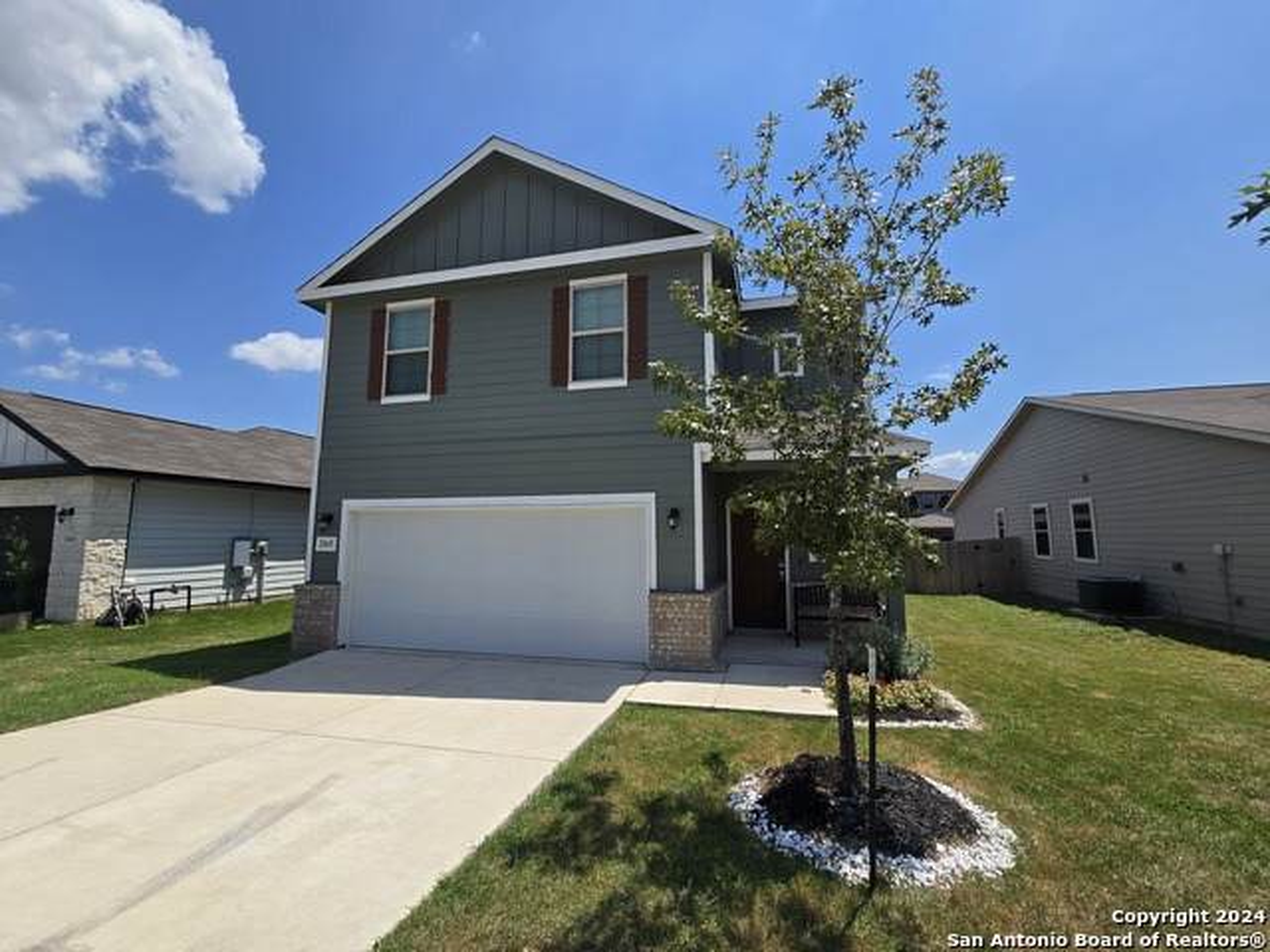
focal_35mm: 13
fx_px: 477
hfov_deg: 106.2
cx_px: 635
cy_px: 476
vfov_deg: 89.9
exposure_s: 1/3220
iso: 50
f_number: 2.2
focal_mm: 2.2
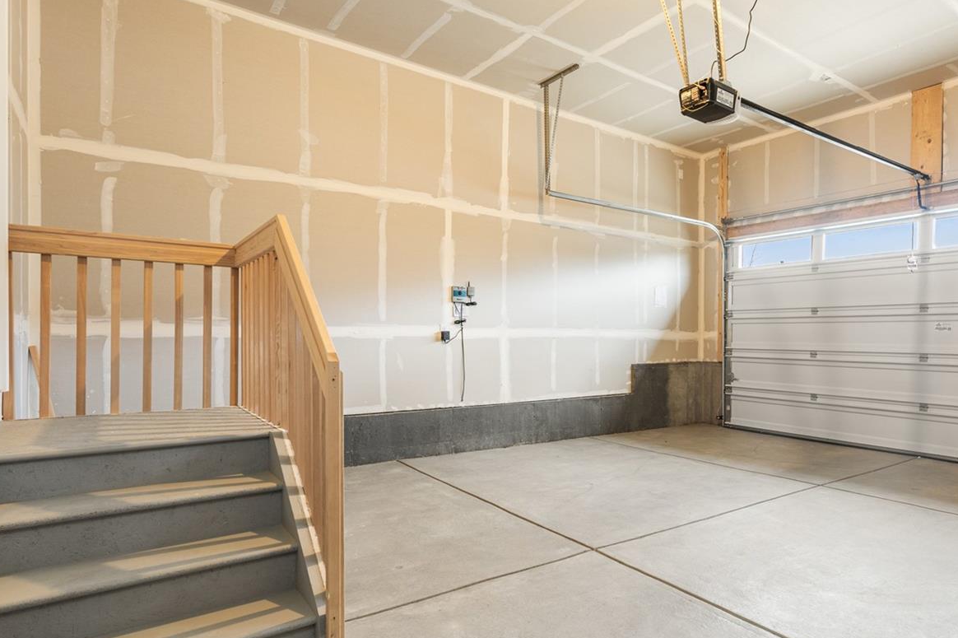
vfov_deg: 57.1
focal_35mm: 22
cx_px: 625
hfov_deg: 76.5
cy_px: 345
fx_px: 585
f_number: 8
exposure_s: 1.6
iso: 100
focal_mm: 16
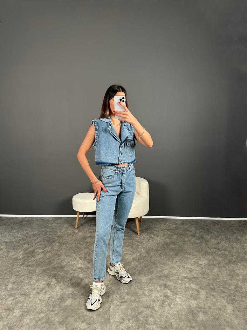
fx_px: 228
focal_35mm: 24
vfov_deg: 71.6
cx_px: 124
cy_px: 165
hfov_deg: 56.8
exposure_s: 1/121
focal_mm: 6.86
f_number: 1.78
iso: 200
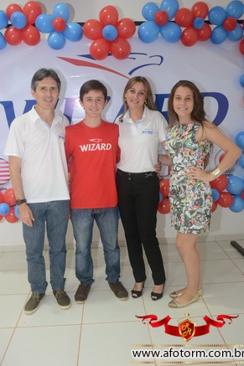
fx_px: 346
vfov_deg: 55.8
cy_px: 179
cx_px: 124
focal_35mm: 34
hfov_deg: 38.9
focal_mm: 22
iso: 1600
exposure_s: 1/125
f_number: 3.8
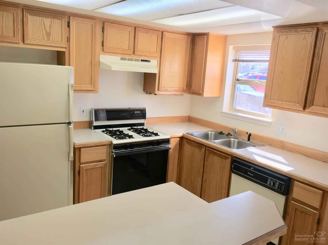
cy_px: 122
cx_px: 164
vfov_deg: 48.2
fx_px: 275
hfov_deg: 61.7
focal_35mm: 29
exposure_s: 1/120
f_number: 2.2
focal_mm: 4.15
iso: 32
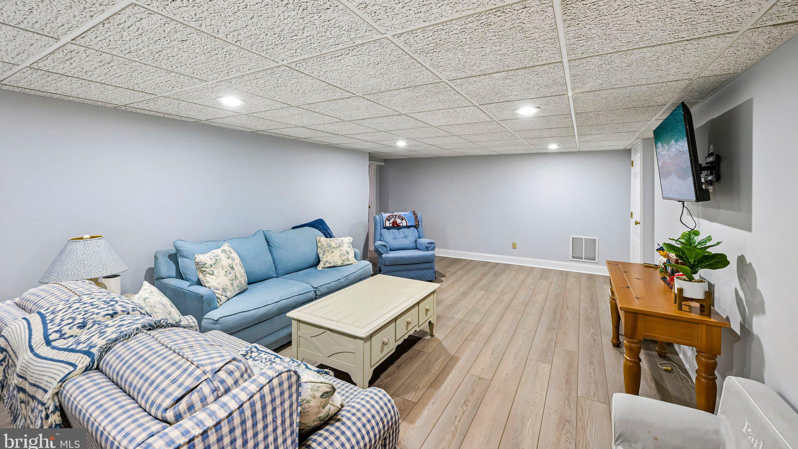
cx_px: 405
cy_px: 185
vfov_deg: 70.0
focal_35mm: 15
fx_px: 317
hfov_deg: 103.0
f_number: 8
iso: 400
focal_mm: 14
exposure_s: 1/5
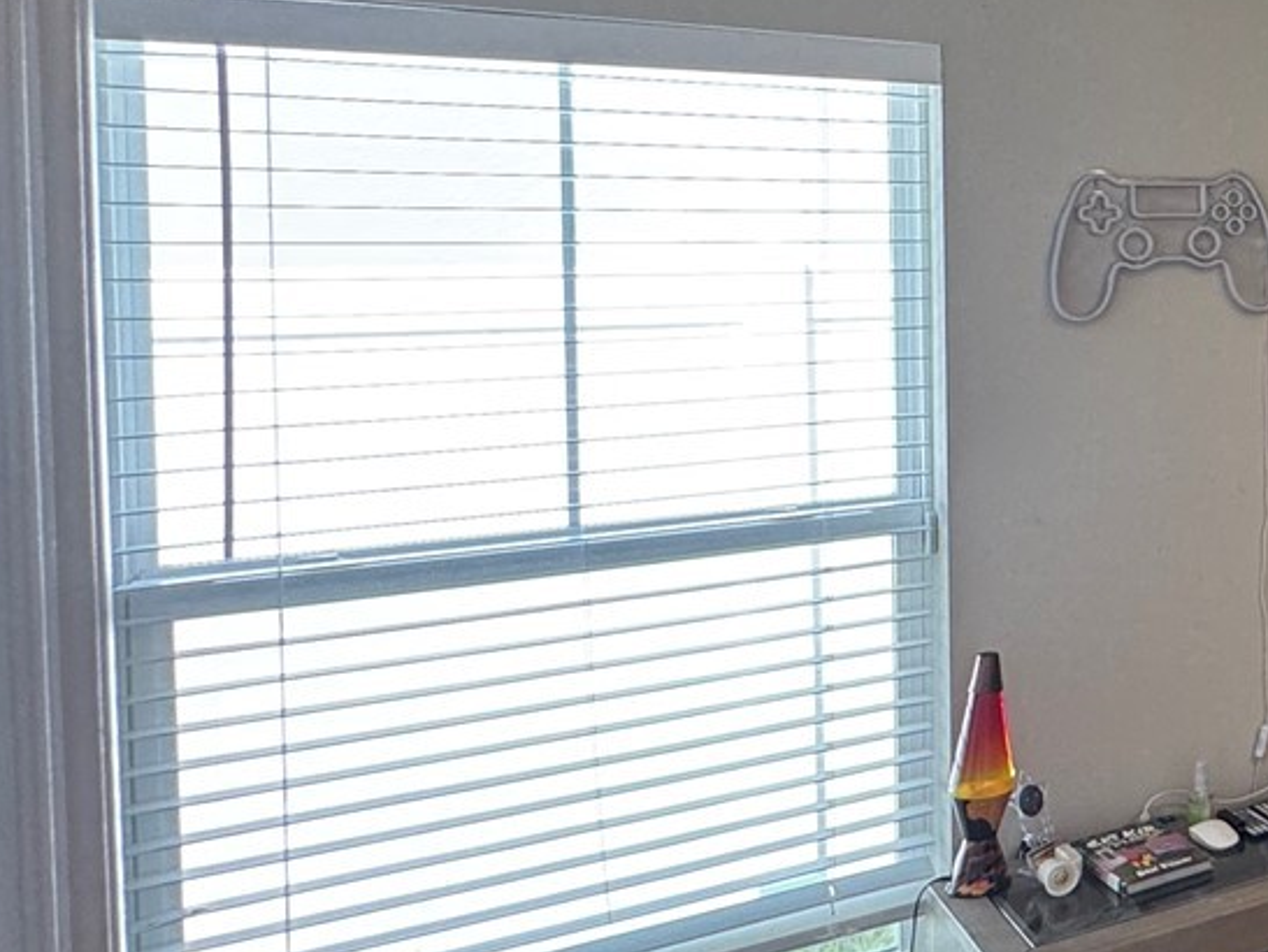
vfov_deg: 34.7
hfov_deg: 30.3
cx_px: 1821
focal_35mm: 41
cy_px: 283
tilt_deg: -2.5
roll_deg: -1.0
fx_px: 1503
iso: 64
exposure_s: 1/60
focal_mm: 2.22
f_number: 2.2
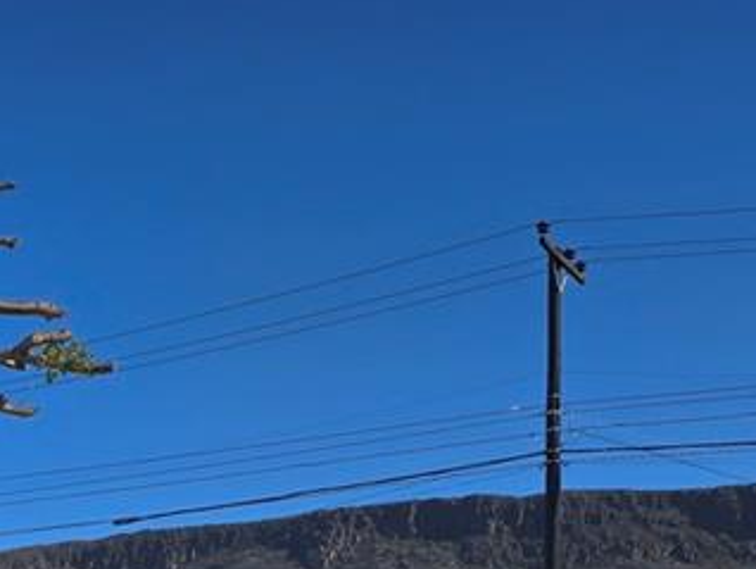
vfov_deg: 17.5
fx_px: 1617
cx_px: 109
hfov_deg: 25.7
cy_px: 905
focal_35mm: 74
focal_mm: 6.3
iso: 12
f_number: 1.7
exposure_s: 1/1402
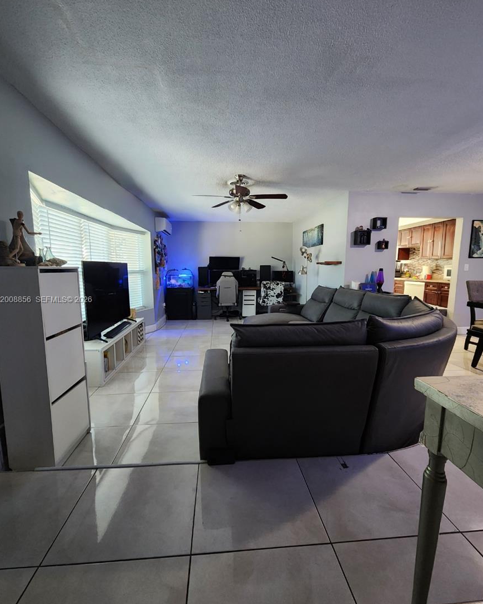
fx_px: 250
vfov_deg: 100.7
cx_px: 239
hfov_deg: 88.0
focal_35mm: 14
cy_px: 300
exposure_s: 1/30
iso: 400
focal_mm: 2.2
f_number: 2.2
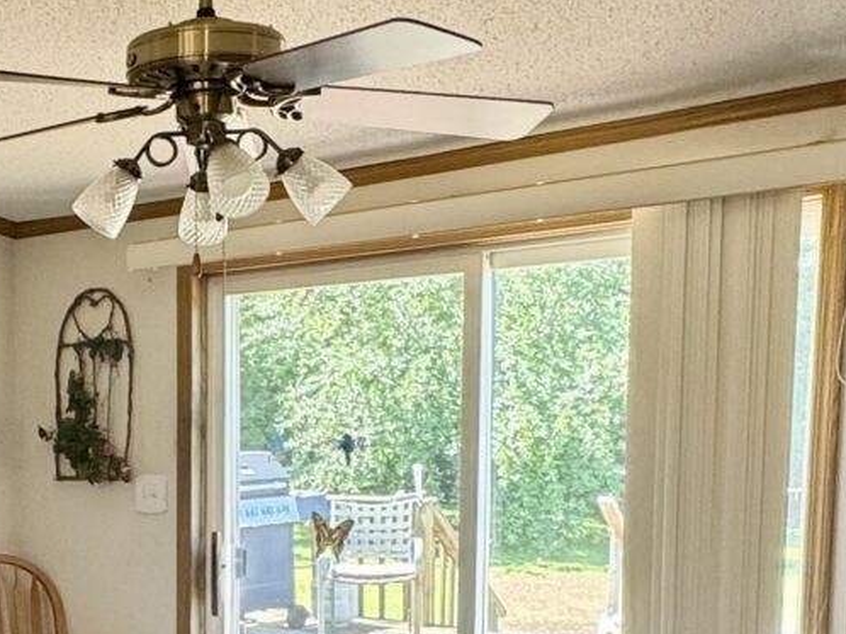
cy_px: 566
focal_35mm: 54
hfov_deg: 32.7
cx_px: 5
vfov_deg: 26.2
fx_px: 1319
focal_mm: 2.22
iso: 160
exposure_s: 1/120
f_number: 2.2
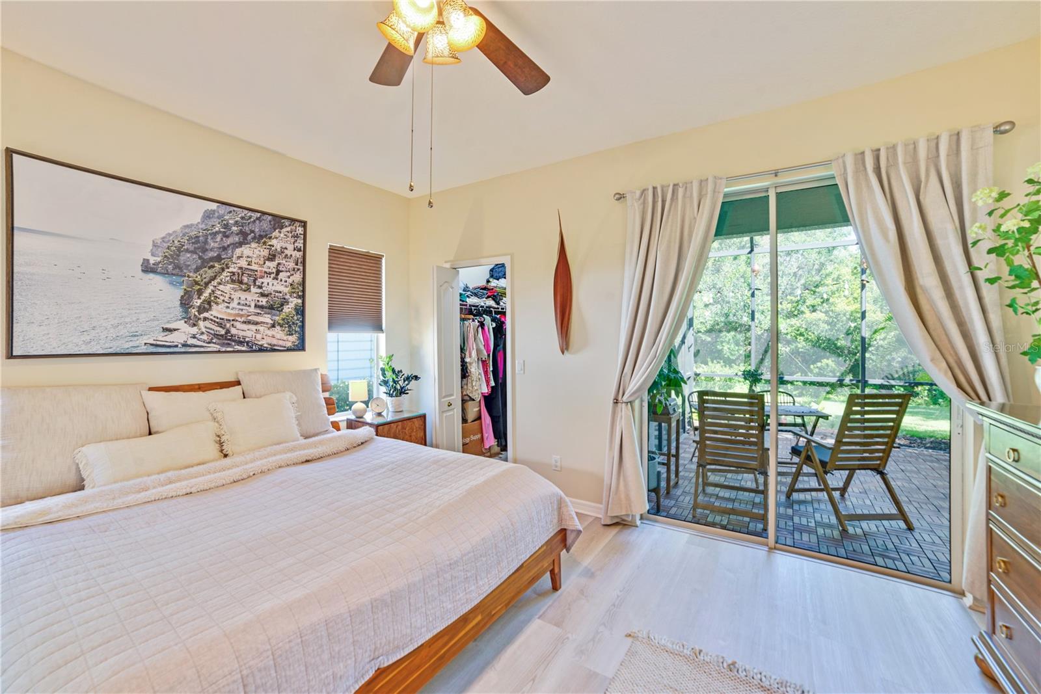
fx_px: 405
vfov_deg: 81.2
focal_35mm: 14
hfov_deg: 104.2
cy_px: 347
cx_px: 520
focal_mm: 14
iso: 100
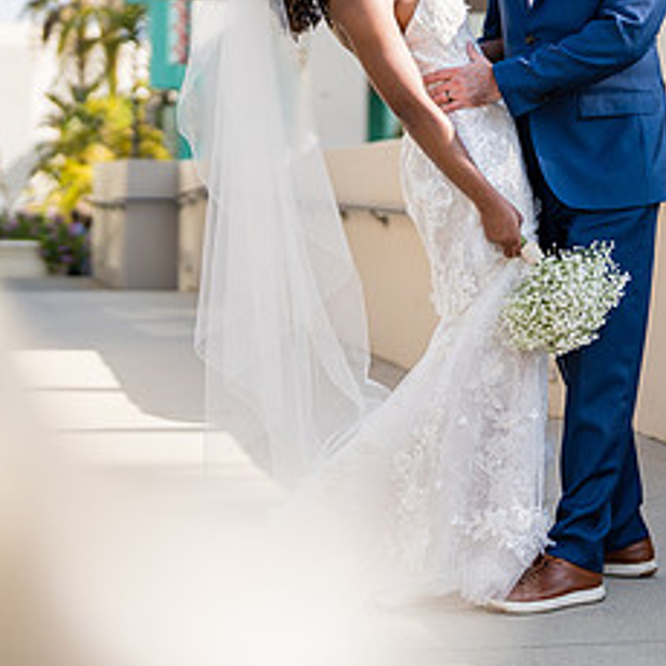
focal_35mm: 107
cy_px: 181
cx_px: 643
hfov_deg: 16.0
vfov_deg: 16.2
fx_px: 2329
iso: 100
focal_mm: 50
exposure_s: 1/8000
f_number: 1.2
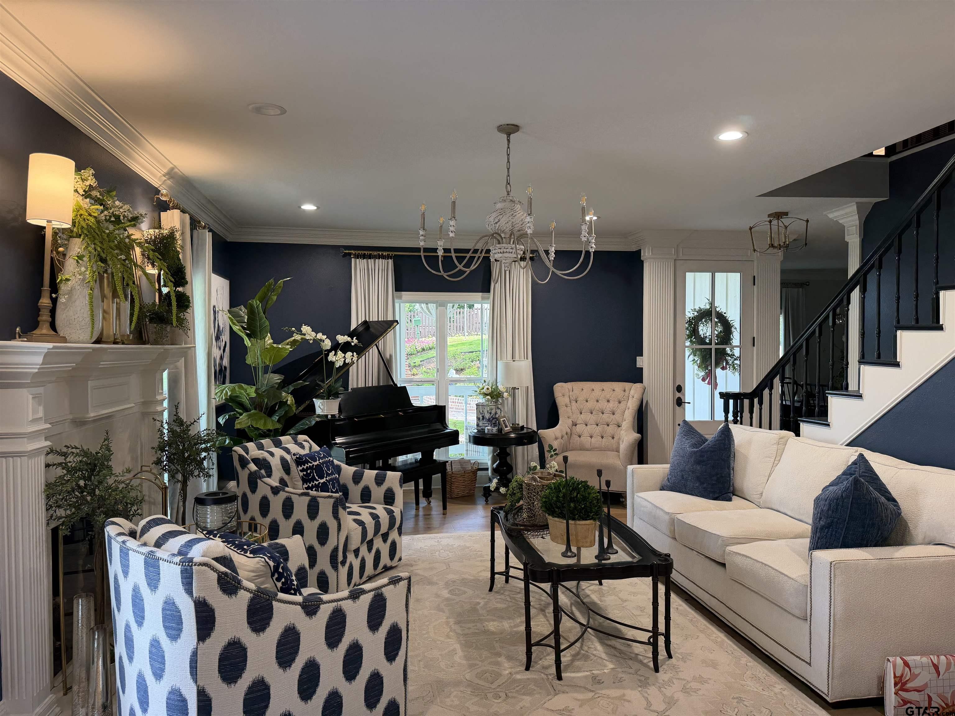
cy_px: 358
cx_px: 478
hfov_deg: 71.6
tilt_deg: -1.5
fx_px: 662
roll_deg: +0.0
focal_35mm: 24
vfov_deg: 56.8
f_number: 1.78
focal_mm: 6.76
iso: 125
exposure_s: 1/60
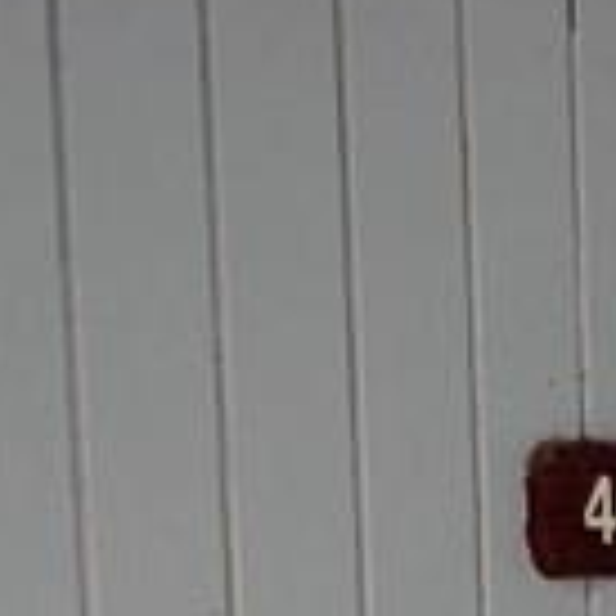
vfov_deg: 10.1
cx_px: 1050
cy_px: 1016
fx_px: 3322
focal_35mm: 165
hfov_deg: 10.1
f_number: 1.89
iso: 304
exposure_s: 1/40
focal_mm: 5.43
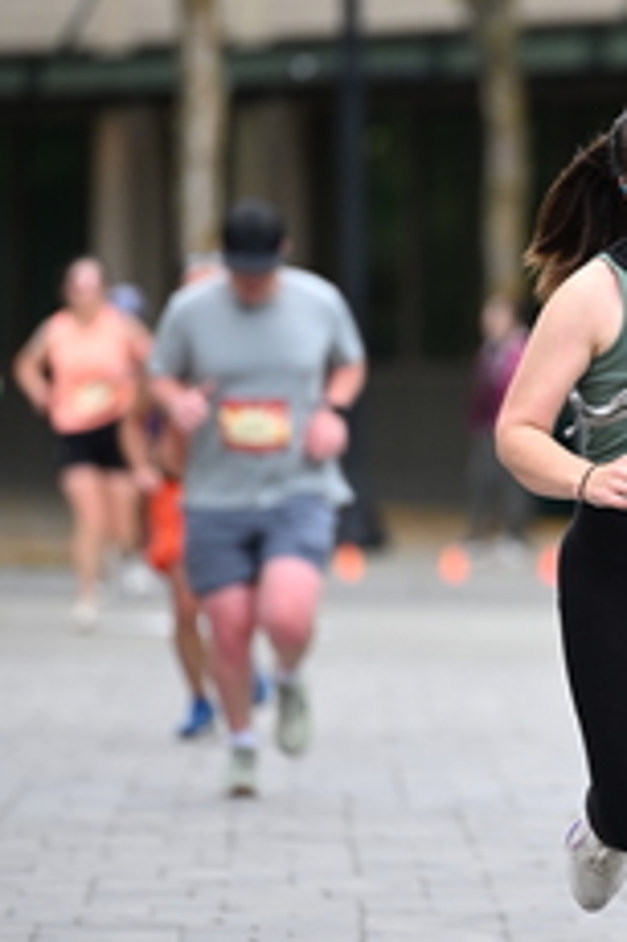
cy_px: 344
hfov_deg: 2.9
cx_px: 748
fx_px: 12532
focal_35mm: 479
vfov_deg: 4.3
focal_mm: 200
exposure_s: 1/2000
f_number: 2.8
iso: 640
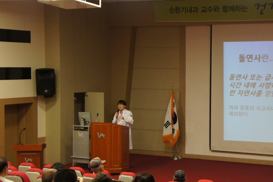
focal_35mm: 77
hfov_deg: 25.9
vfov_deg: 17.7
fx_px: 584
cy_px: 94
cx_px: 218
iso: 800
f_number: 4.5
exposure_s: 1/30
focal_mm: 32
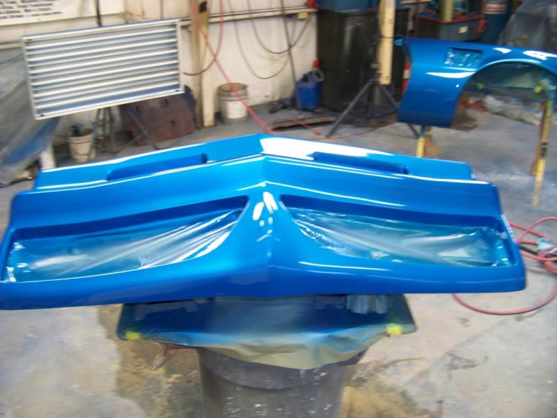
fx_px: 579
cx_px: 278
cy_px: 209
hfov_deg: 51.4
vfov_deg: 39.7
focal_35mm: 36
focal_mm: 5.9
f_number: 2.8
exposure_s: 1/30
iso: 200
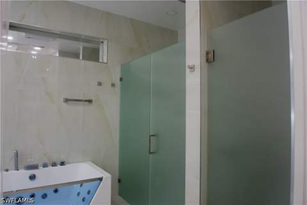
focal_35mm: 24
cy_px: 102
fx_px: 205
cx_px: 154
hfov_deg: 73.7
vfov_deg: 53.1
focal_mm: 16
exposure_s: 1/10
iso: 200
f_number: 6.3
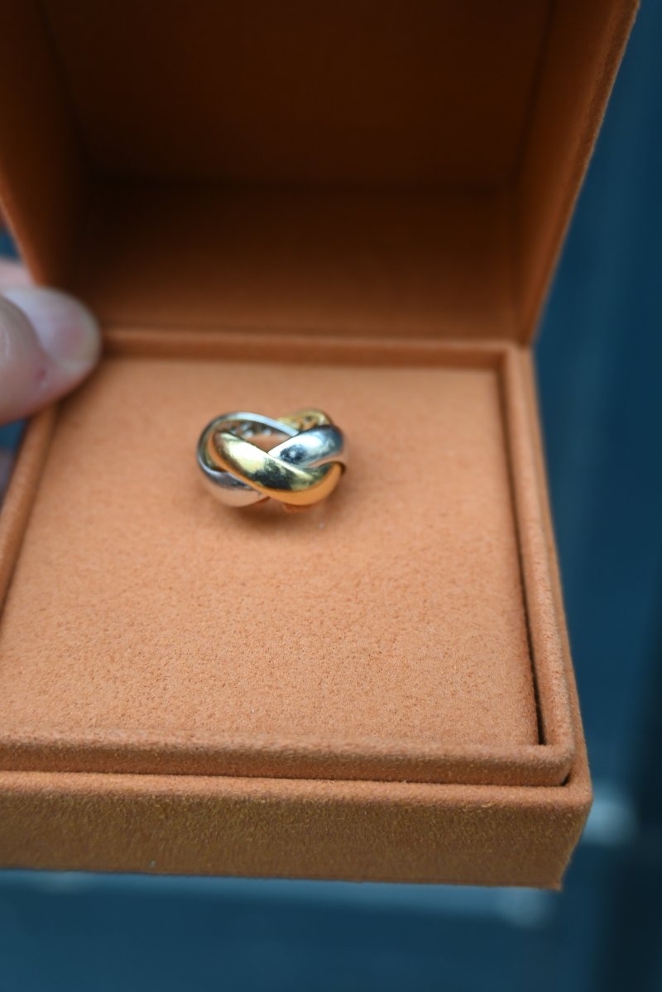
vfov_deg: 48.7
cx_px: 331
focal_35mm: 40
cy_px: 496
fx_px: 1096
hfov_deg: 33.6
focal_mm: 26.5
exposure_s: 1/250
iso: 200
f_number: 4
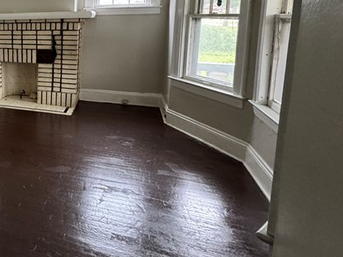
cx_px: -55
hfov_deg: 40.5
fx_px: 337
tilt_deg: -8.4
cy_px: 59
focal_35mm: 34
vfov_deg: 40.4
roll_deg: +2.1
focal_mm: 2.22
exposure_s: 1/99
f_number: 2.2
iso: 250
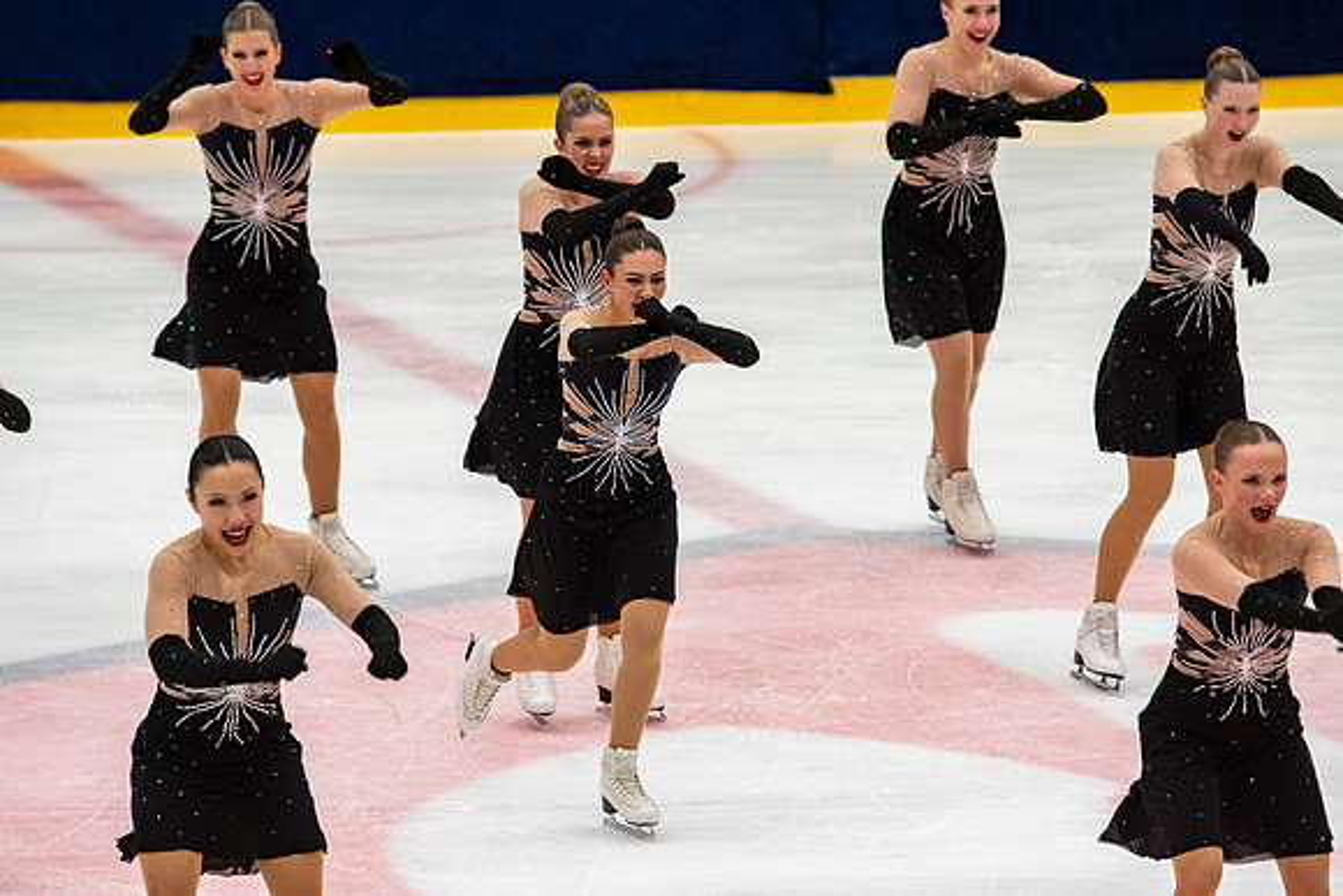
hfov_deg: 7.6
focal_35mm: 270
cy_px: 448
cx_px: 672
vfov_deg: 5.1
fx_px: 10074
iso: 1250
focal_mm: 180
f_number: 4
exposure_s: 1/500
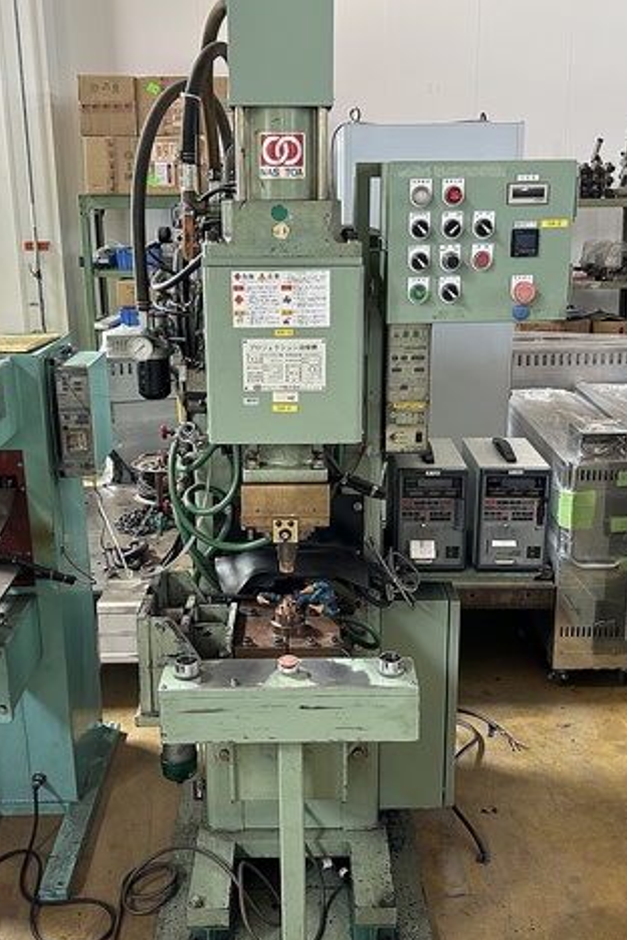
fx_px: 967
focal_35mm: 37
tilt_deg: -15.8
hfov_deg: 35.9
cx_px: 303
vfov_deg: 51.9
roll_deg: +0.9
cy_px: 466
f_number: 1.5
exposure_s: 1/100
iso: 125
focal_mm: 5.7
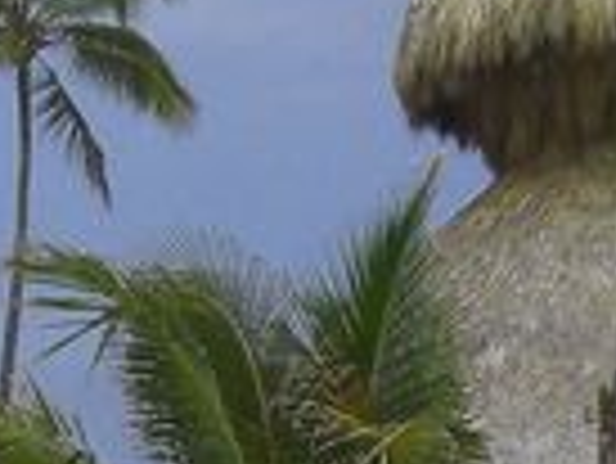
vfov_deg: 5.2
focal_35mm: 283
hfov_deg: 7.0
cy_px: 586
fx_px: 5040
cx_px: 409
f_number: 8
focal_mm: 6.2
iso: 64
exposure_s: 1/200
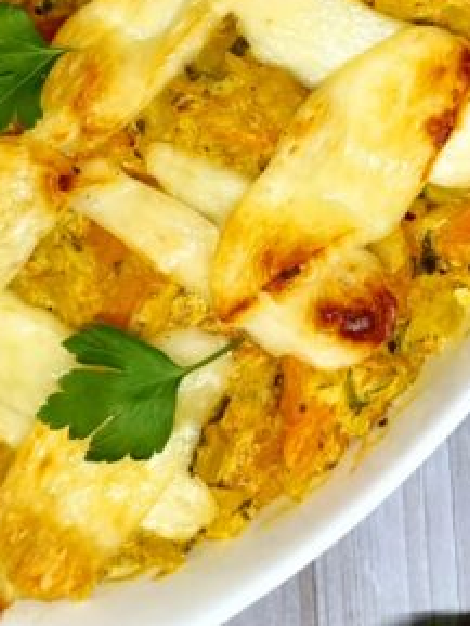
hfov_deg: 26.7
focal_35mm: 54
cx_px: 349
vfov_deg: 33.9
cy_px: 80
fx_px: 977
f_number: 1.8
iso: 80
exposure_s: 1/100
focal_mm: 5.4
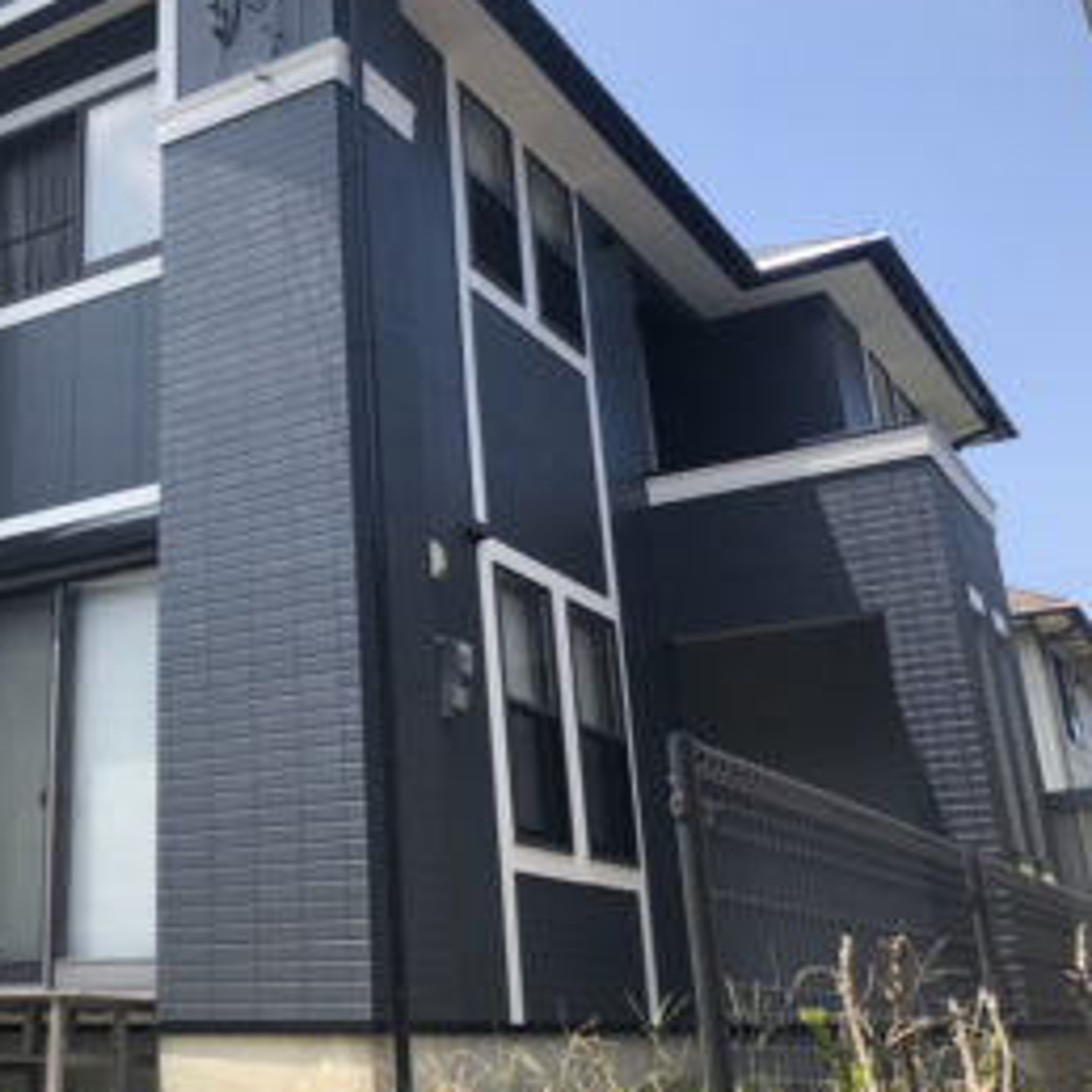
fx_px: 1535
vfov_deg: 39.0
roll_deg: +0.6
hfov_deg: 37.5
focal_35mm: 43
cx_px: 186
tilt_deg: +18.7
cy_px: 449
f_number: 1.8
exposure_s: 1/1091
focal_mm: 3.99
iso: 20
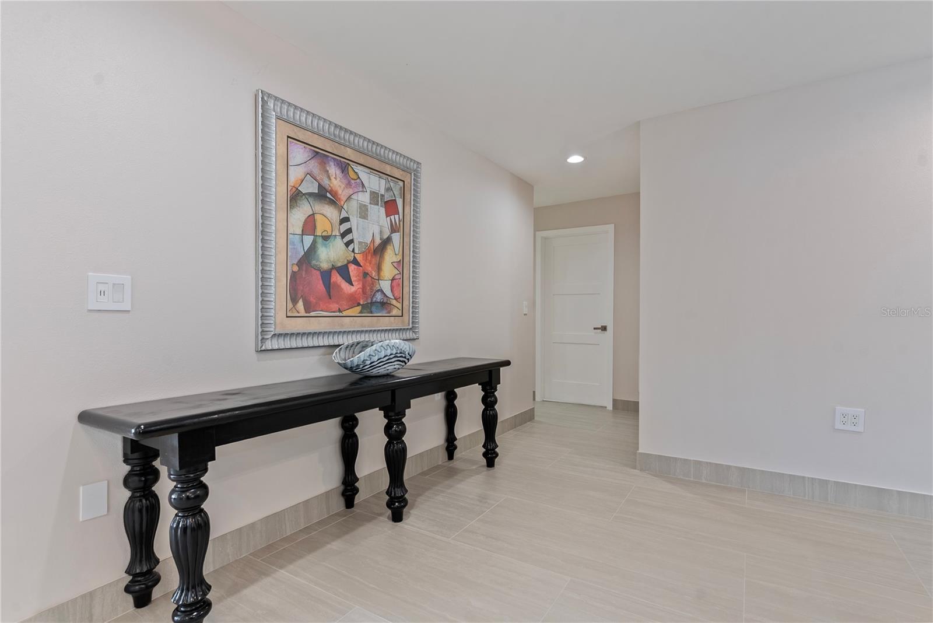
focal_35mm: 17
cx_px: 466
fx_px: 441
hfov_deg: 93.3
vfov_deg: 70.5
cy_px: 312
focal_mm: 17
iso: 100
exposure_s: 1/1.67
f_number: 8
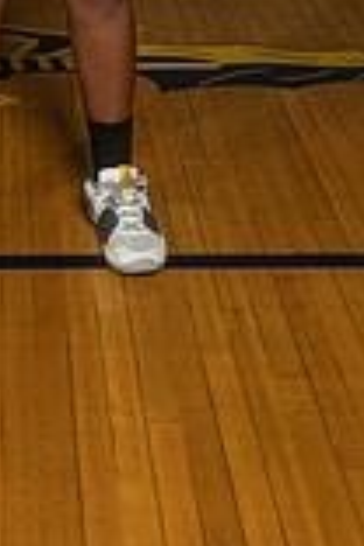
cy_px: -168
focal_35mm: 101
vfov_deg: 18.7
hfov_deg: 13.4
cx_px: 4
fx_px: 1532
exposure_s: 1/125
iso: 125
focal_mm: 35
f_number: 7.1
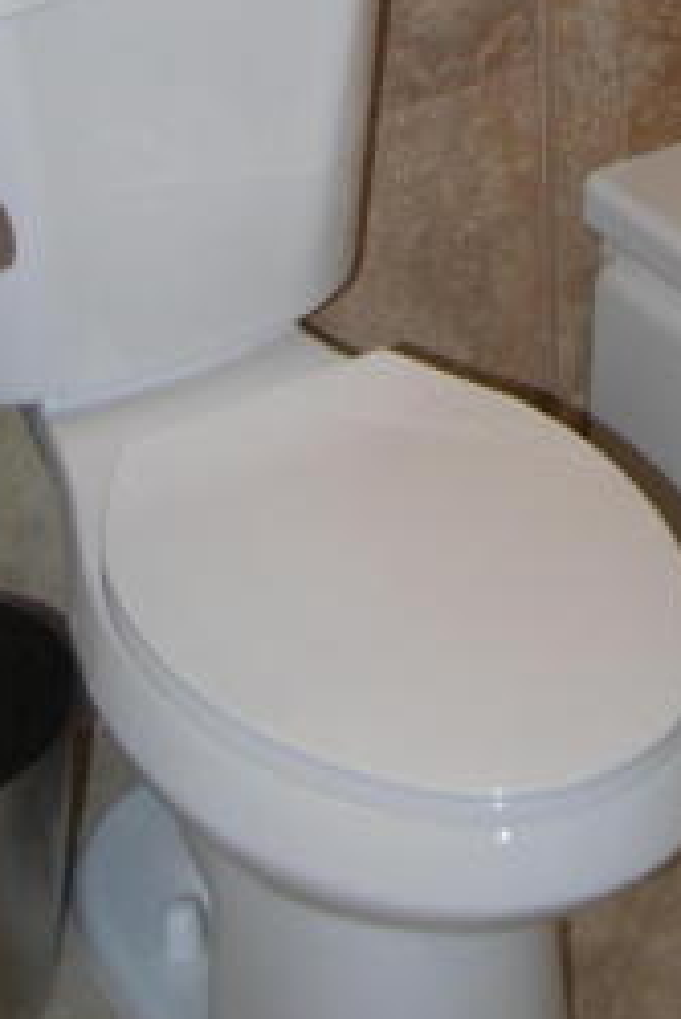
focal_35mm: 83
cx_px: 765
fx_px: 2352
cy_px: -438
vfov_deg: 21.2
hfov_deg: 16.0
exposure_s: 1/60
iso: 200
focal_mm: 18
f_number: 3.5
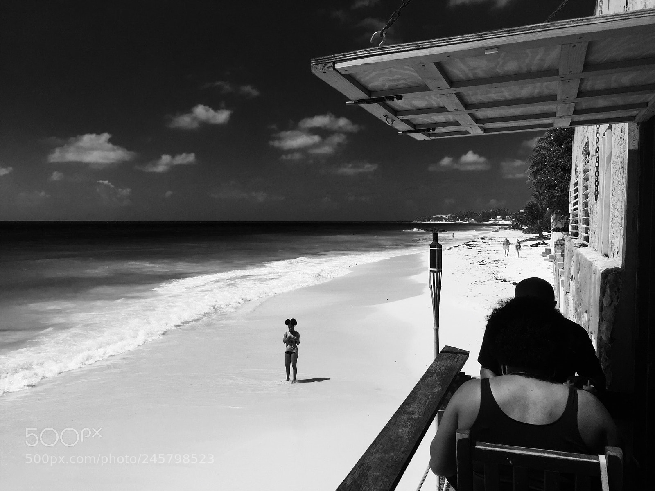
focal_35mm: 29
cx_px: 328
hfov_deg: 61.7
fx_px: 549
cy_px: 246
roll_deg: -1.1
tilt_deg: -3.2
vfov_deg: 48.2
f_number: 2.2
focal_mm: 4.15
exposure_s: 1/4950
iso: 32
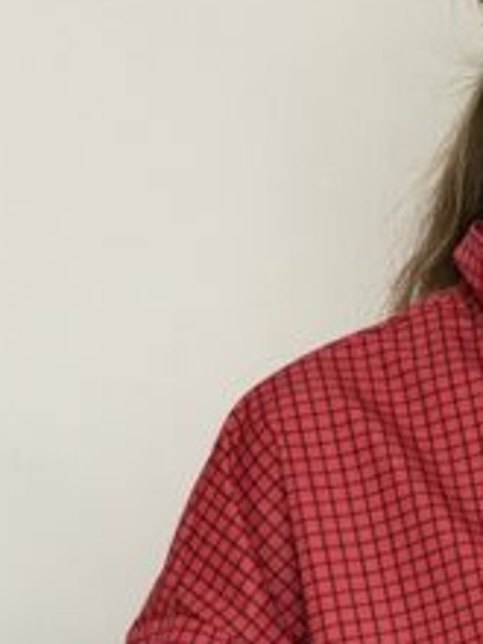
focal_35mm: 109
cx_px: 723
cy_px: 682
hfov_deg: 12.9
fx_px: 2028
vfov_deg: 17.5
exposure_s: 1/60
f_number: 1.9
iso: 125
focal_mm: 2.71
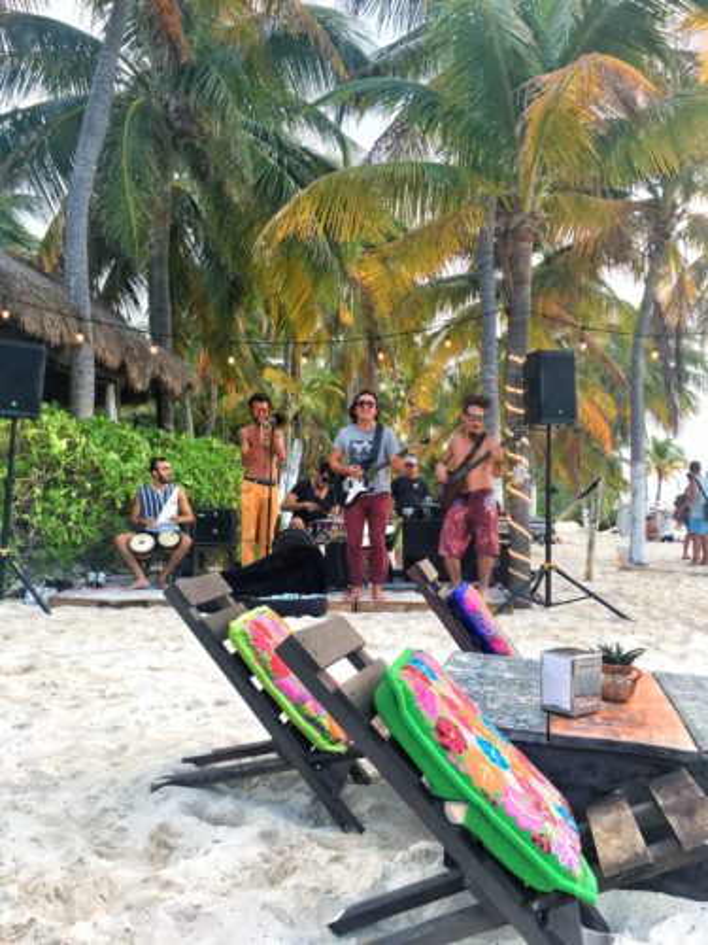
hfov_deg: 48.2
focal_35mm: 29
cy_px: 472
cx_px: 354
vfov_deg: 61.7
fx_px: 791
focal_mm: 4.15
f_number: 2.2
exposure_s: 1/60
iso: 32
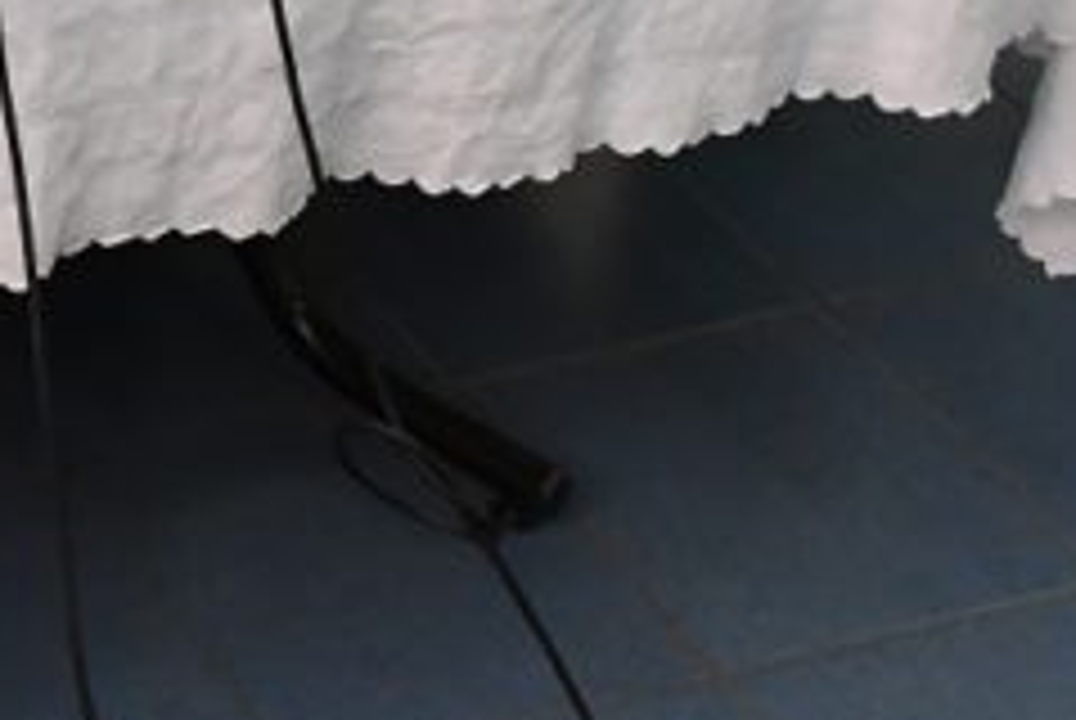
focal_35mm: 132
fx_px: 3950
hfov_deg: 13.6
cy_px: -950
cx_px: -950
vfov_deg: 9.4
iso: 3200
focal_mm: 18
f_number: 7.1
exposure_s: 1/200
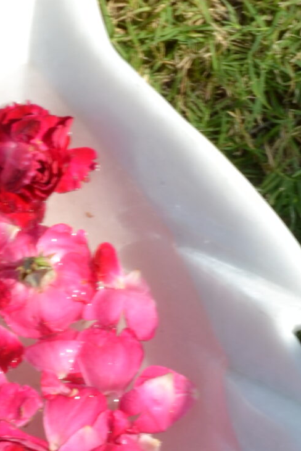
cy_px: 403
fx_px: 3618
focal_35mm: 289
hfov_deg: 4.8
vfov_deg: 7.1
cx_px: -27
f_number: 20
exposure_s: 1/20
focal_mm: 55
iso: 100
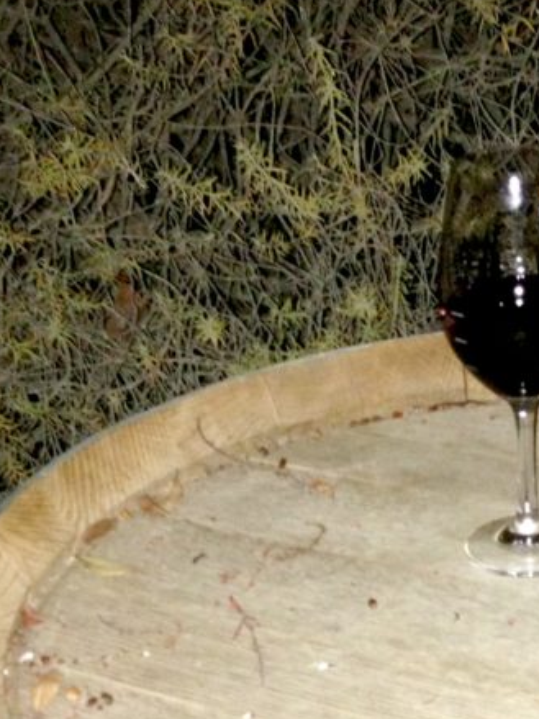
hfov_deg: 18.7
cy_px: 714
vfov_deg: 24.2
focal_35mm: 77
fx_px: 1599
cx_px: 508
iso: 320
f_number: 2.4
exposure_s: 1/16
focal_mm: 4.13
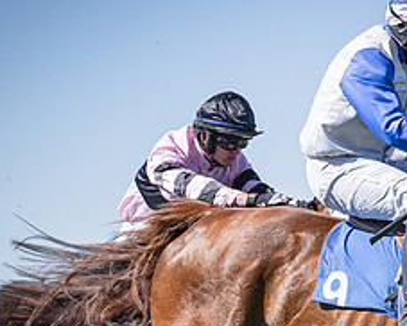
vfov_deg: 6.0
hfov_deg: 7.4
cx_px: 495
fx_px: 3098
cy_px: 317
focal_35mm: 257
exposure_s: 1/2000
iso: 64
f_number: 2.8
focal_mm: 70
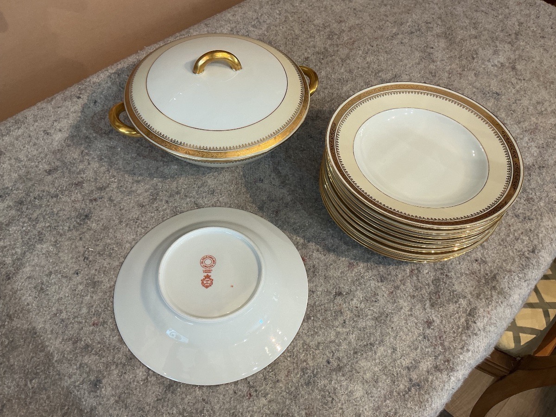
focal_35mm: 29
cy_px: 208
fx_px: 466
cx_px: 278
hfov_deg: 61.7
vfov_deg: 48.2
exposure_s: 1/50
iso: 80
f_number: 1.8
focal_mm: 3
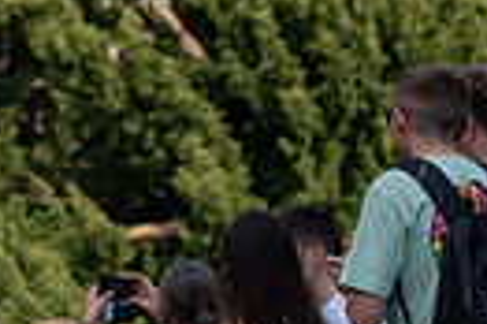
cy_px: -277
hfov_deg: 4.8
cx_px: -797
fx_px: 5634
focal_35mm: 417
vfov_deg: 3.3
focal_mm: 41
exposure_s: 1/1250
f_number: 3.2
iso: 100
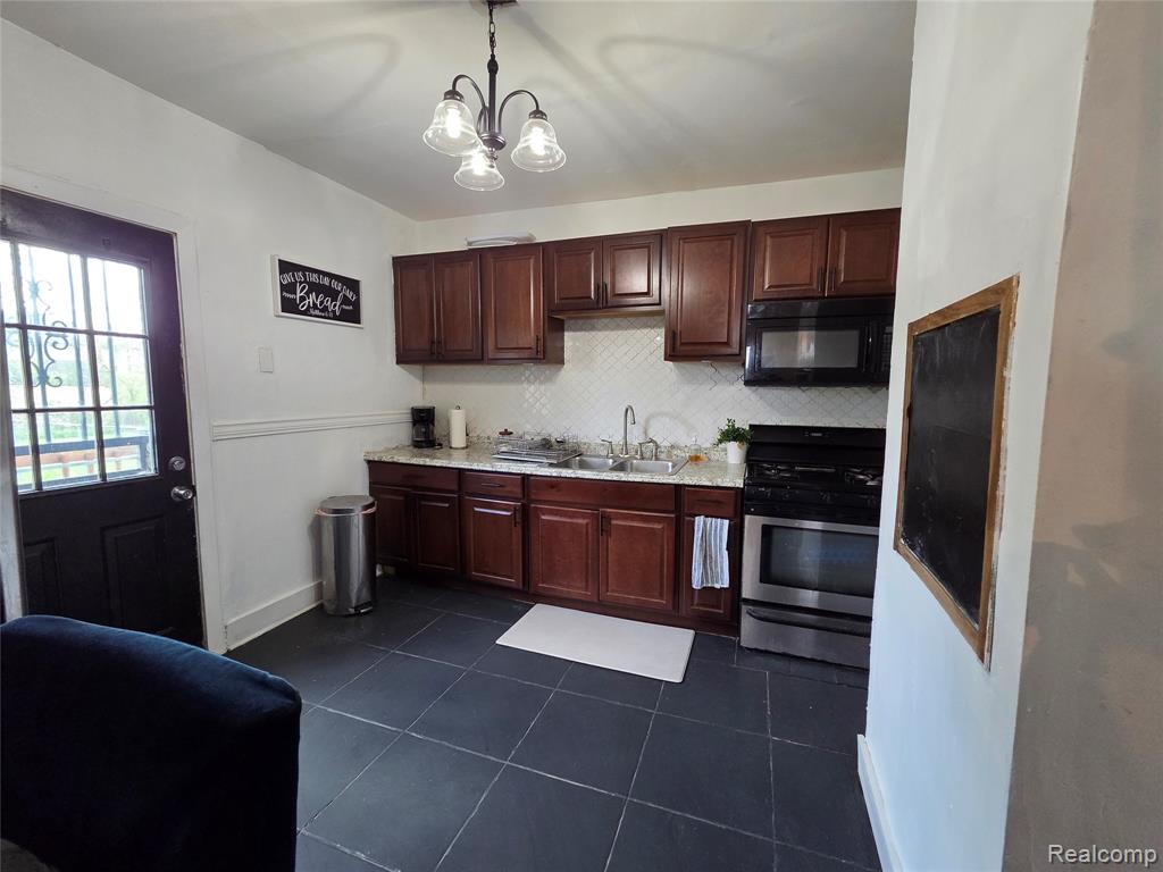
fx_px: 437
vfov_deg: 89.9
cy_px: 436
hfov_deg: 106.2
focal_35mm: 13
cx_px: 582
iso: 320
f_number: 2.2
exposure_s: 1/60
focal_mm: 2.2
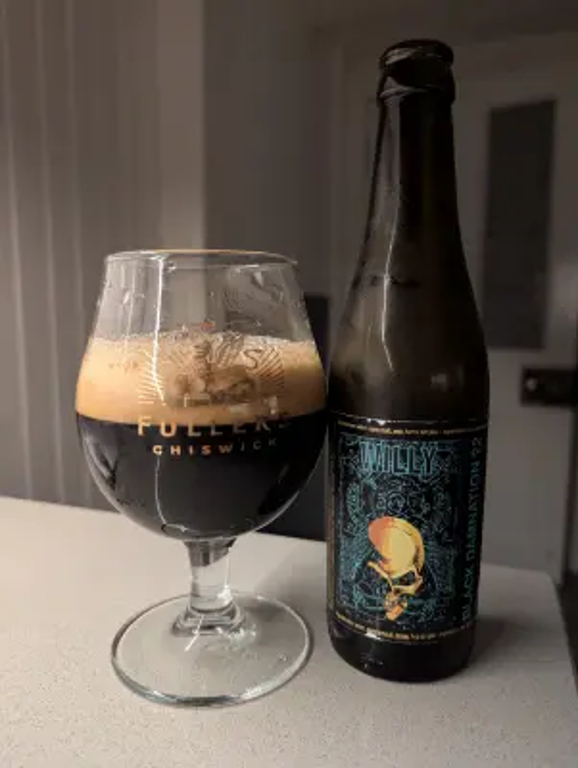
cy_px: 384
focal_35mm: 24
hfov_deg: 56.9
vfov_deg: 71.5
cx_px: 289
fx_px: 533
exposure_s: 1/23.8
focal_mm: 6.9
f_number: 1.68
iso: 246
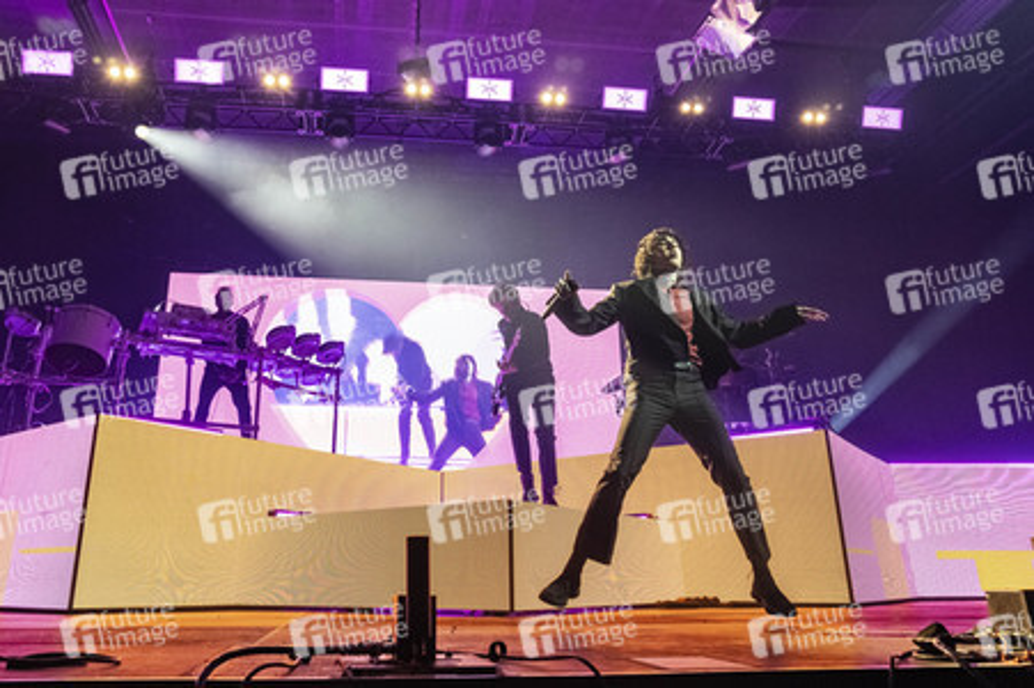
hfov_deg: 73.8
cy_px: 344
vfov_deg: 53.1
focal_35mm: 24
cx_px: 517
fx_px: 689
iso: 2500
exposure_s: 1/500
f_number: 5
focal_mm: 24
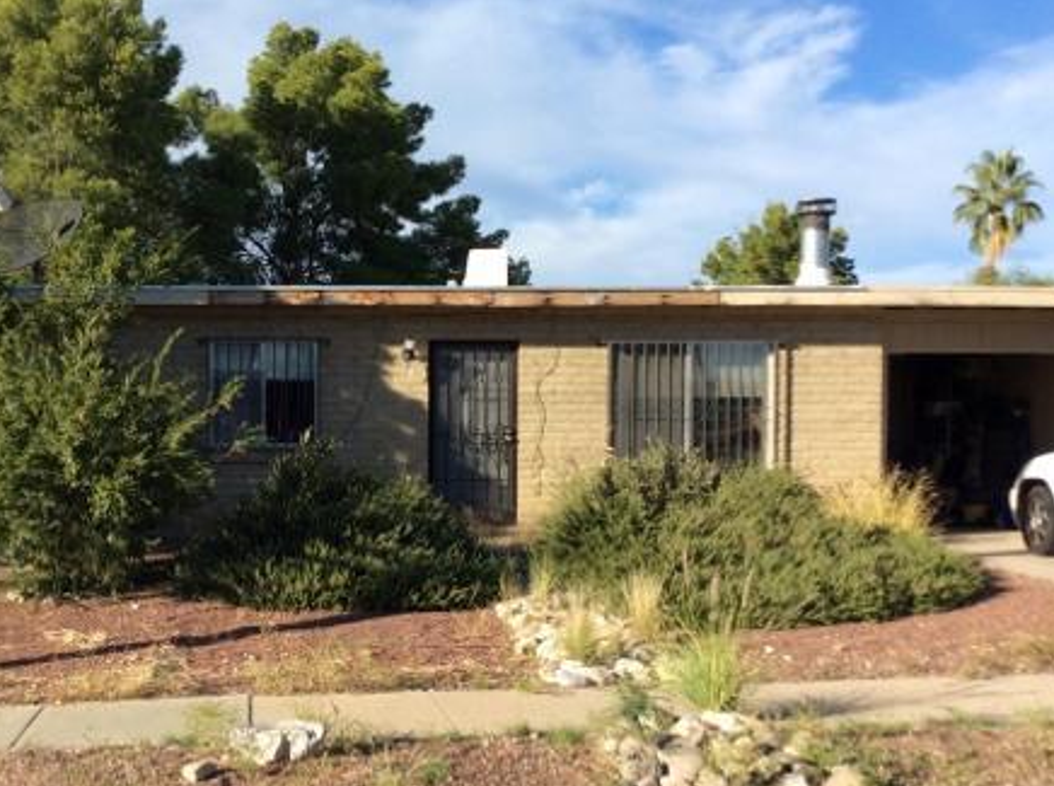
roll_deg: +0.3
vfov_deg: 30.7
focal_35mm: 47
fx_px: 1428
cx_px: 295
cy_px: 457
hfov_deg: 39.7
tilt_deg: -1.7
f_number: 2.4
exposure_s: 1/1121
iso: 32
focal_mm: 3.3
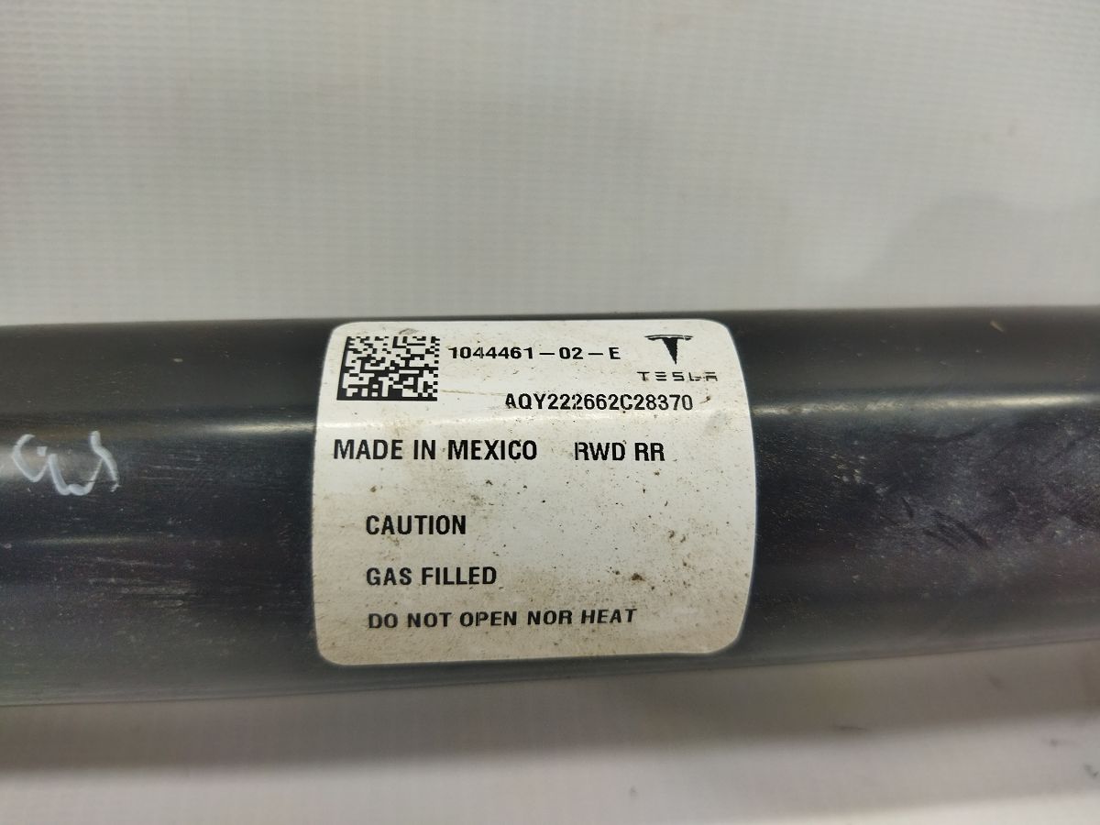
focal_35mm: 27
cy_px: 412
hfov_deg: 65.3
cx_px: 550
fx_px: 858
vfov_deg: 51.4
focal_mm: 4.71
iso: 100
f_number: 1.79
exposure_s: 1/104
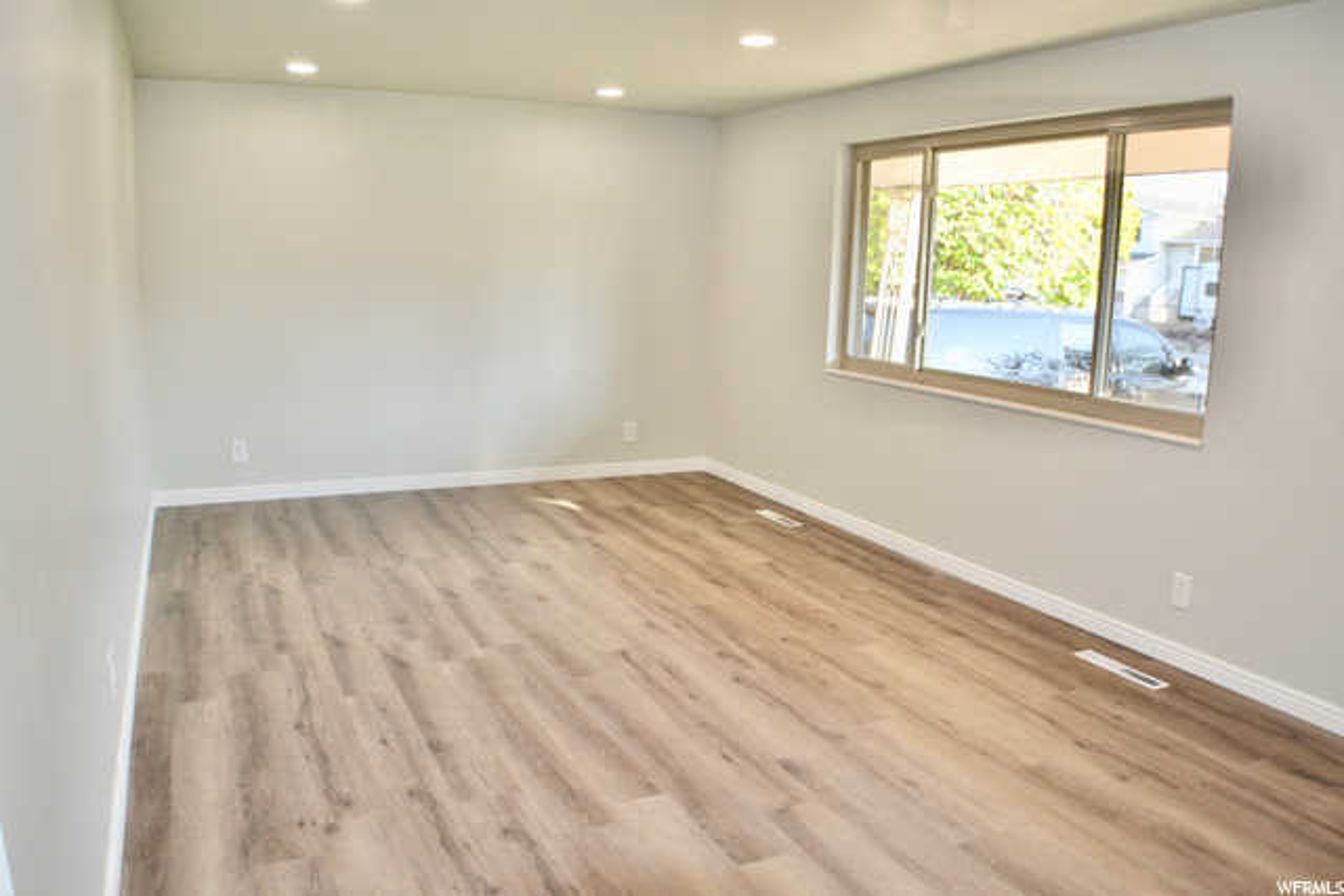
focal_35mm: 33
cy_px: 448
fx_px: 1232
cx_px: 672
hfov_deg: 57.2
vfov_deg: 40.0
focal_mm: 22
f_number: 4
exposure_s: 1/125
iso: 400
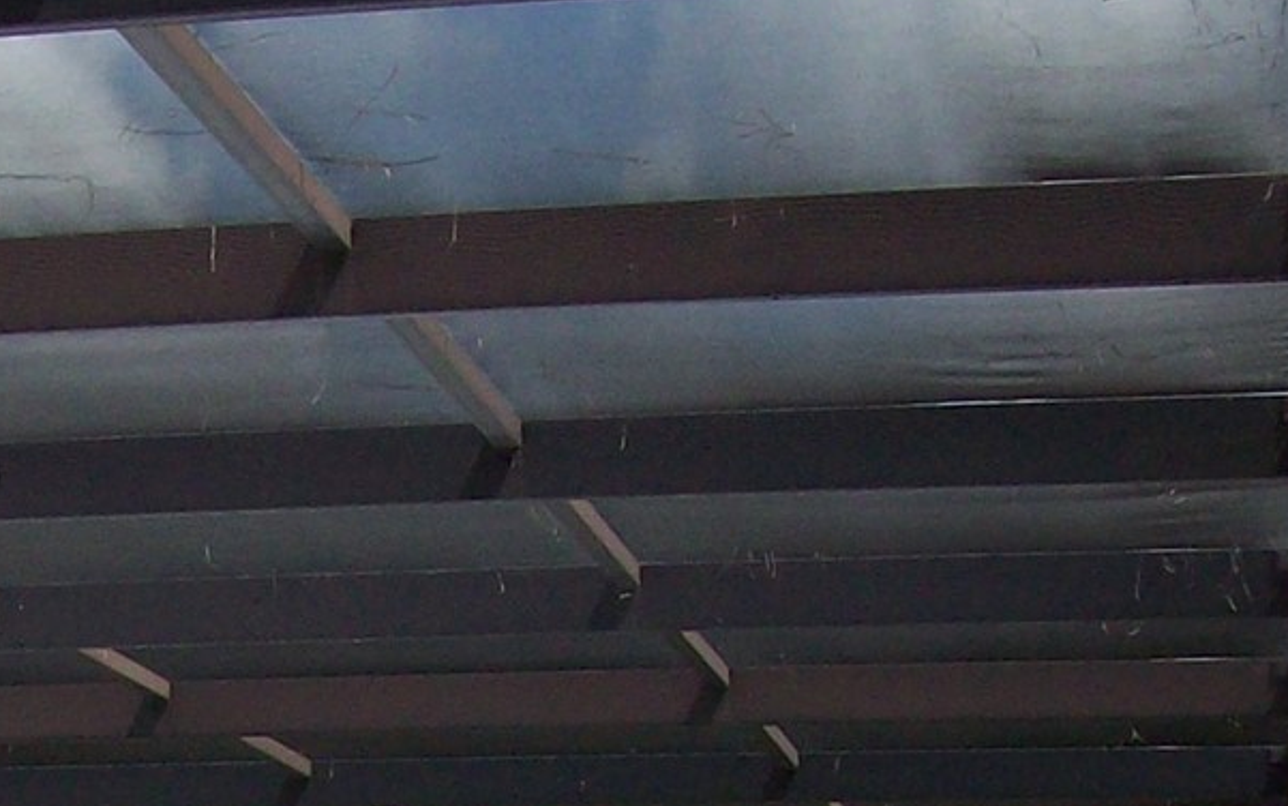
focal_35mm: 130
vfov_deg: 9.6
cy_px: 1490
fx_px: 4565
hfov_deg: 15.7
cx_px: -94
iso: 80
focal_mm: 6
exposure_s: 1/350
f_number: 4.8
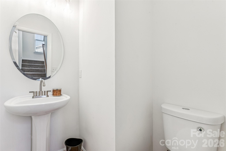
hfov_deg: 96.0
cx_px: 113
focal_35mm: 16
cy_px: 76
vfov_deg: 73.1
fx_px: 102
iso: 100
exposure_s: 1/1.67
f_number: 13
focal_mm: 16.2
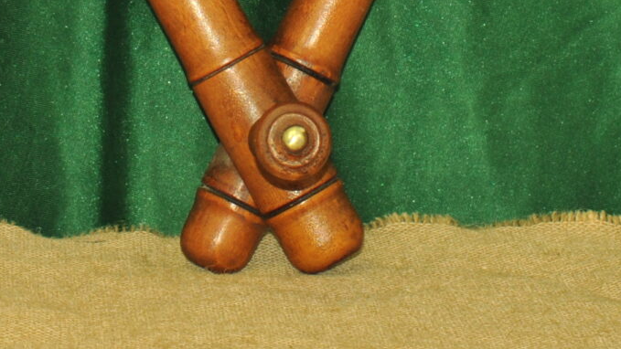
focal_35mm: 296
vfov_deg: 4.1
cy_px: -342
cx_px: 161
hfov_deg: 7.3
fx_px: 4874
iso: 1250
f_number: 8
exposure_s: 1/60
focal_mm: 75
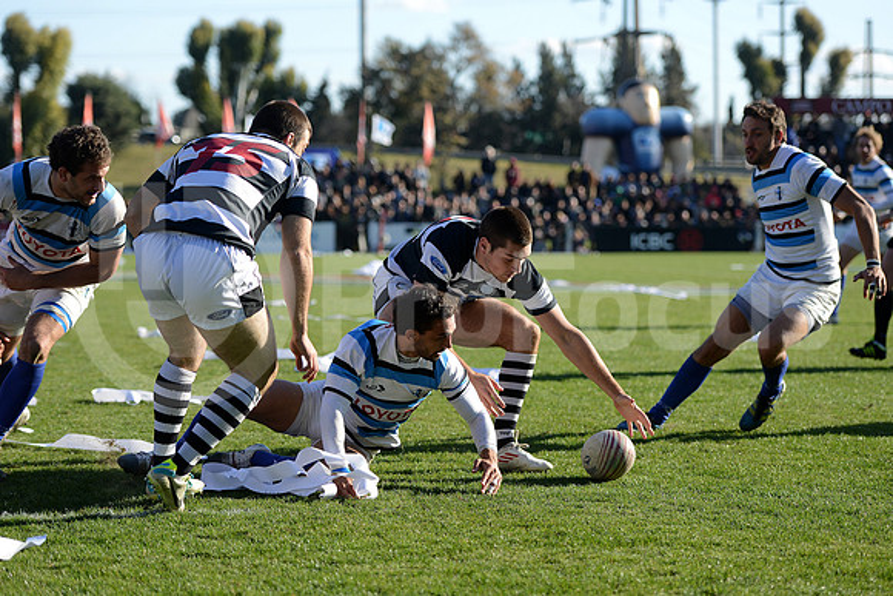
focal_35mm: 95
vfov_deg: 14.4
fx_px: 2357
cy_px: 298
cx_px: 446
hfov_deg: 21.5
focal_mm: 95
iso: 250
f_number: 2.8
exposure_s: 1/1250
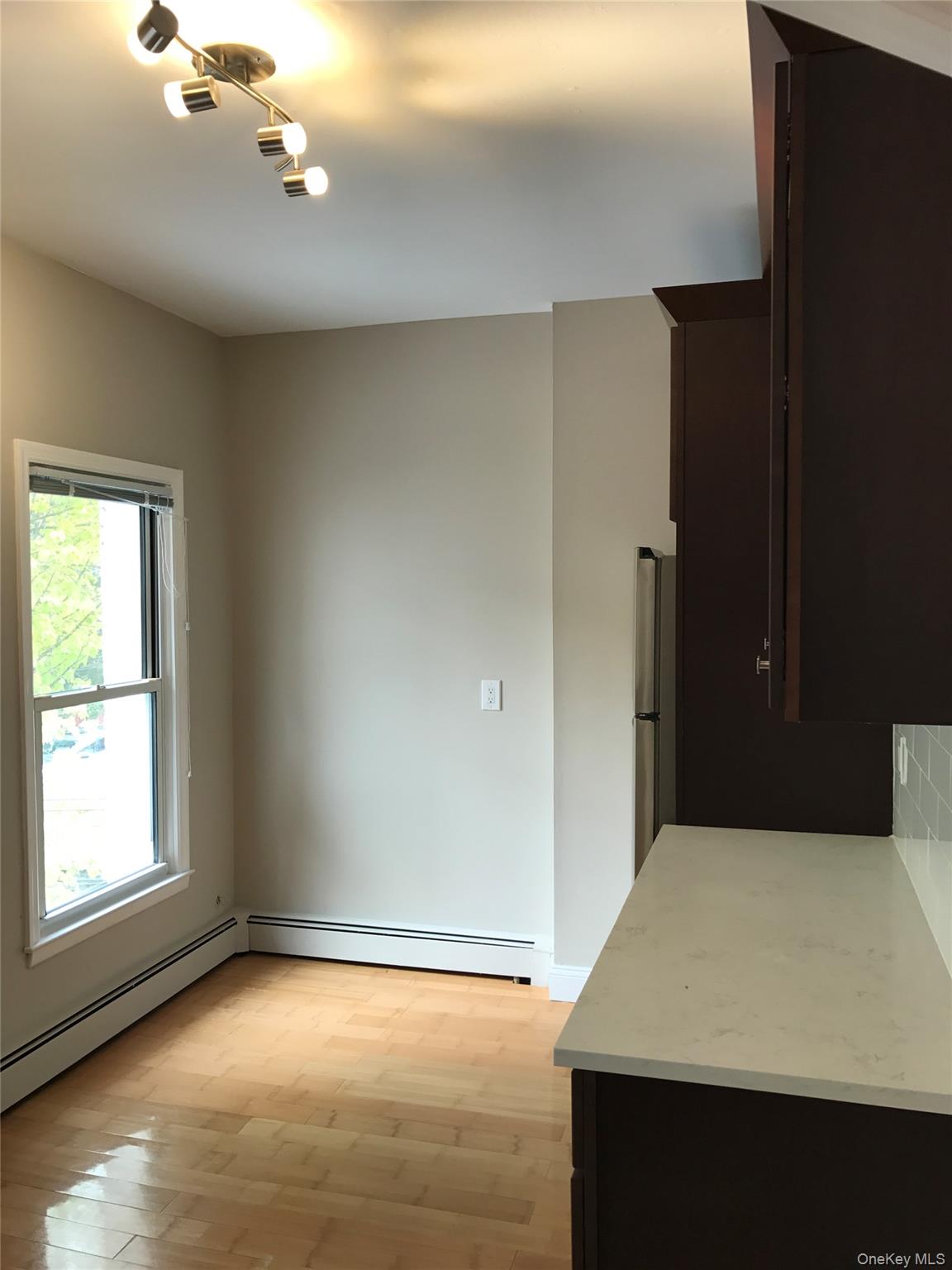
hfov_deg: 49.7
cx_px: 476
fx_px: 1027
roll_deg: -0.2
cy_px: 635
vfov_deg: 63.4
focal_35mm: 28
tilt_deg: -1.8
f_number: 1.8
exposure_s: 1/40
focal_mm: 3.99
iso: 25
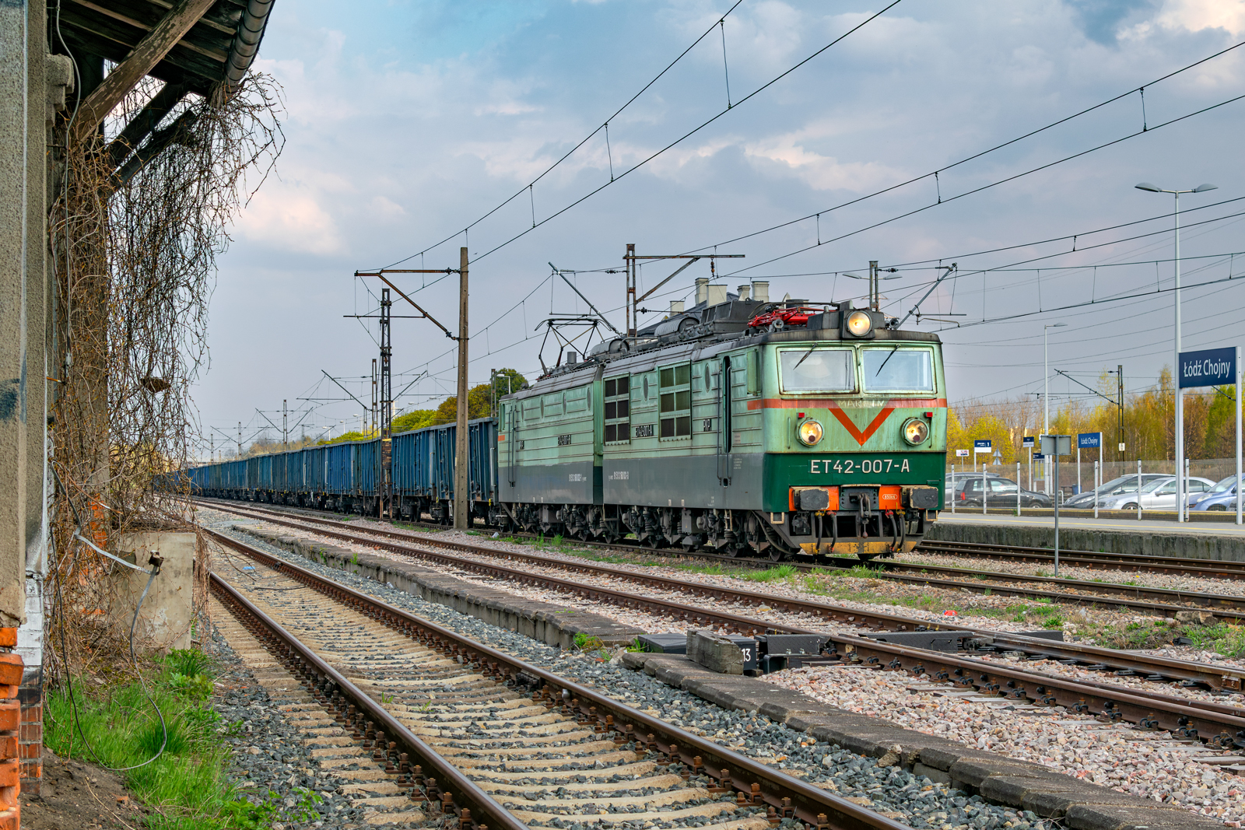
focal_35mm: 72
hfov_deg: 28.1
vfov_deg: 18.9
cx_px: 622
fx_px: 2490
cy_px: 415
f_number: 8
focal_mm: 48
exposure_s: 1/320
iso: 160
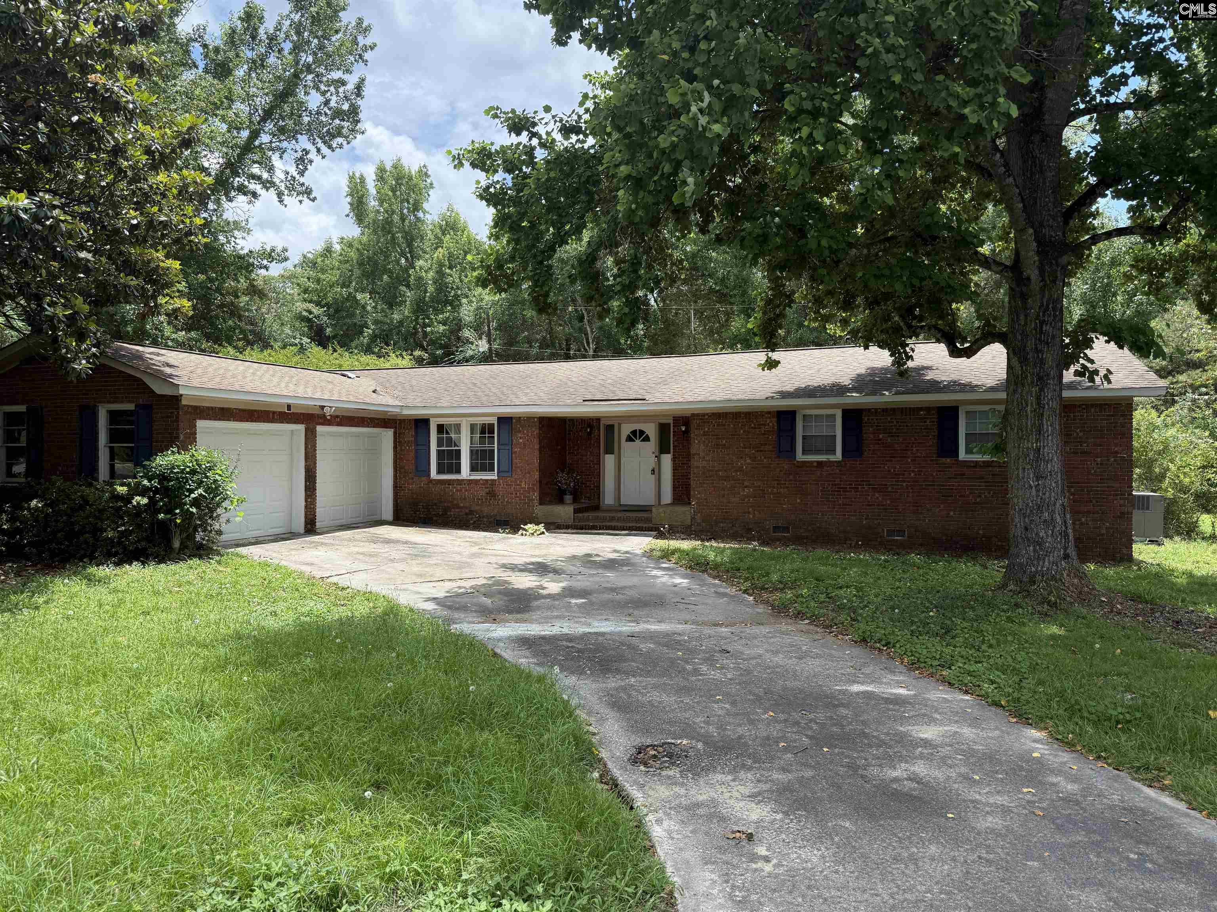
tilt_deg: +0.8
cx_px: 608
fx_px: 844
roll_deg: +0.3
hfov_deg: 71.6
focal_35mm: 24
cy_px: 456
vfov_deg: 56.8
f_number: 1.78
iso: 80
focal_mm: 6.76
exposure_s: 1/2525
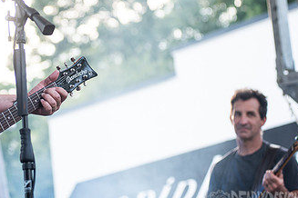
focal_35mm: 142
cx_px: 50
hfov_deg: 14.4
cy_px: 47
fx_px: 1175
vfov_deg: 9.6
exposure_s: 1/400
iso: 400
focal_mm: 80
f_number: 4
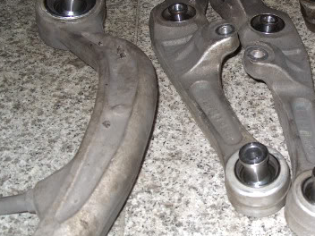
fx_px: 628
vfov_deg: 21.3
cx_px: 246
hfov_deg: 27.7
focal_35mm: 69
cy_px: 96
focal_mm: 7.8
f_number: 2.8
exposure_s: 1/30
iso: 50
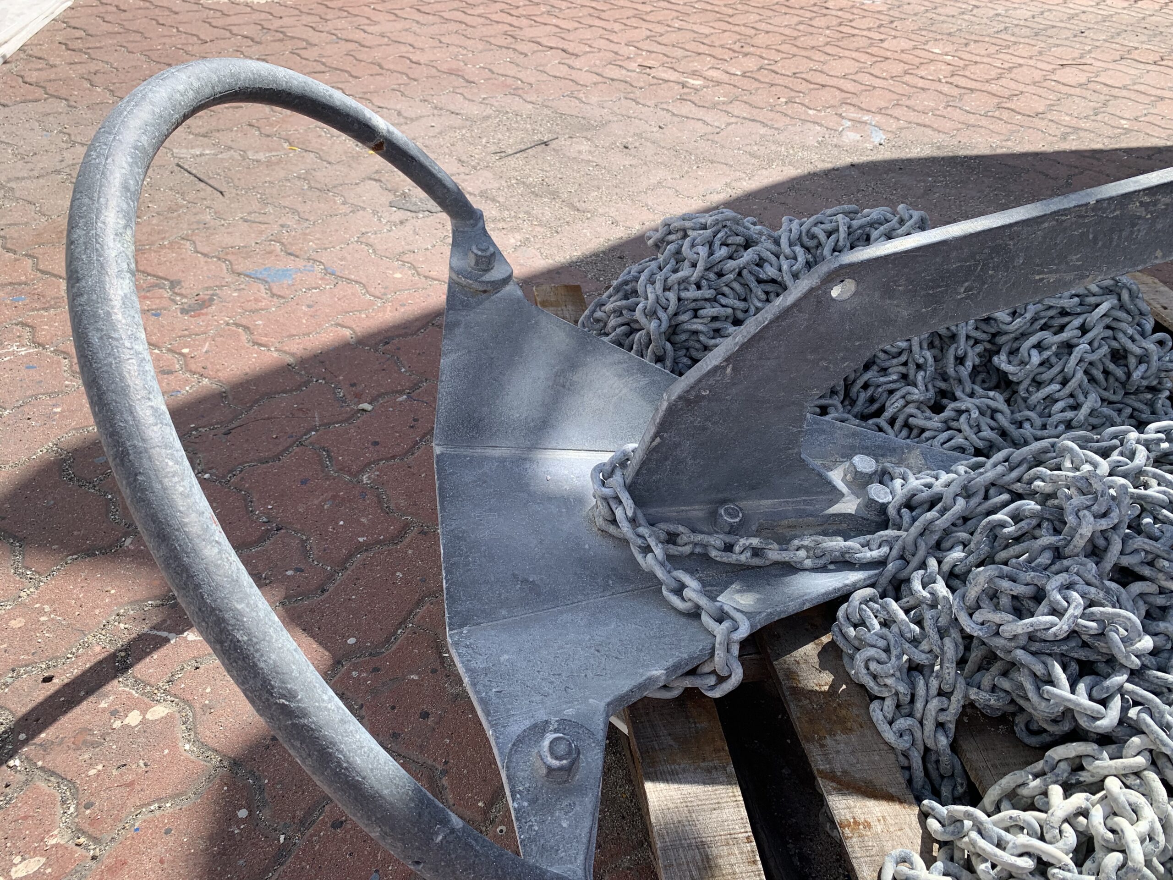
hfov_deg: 67.3
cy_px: 440
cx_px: 586
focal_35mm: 26
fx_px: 881
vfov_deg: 53.1
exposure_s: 1/1468
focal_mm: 4.25
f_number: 1.8
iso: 25
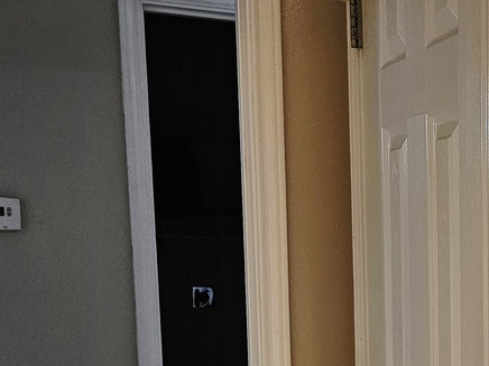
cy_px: 435
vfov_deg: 18.4
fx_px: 1074
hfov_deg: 23.4
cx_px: 596
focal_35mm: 76
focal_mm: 6.3
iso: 160
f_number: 1.7
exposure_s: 1/120
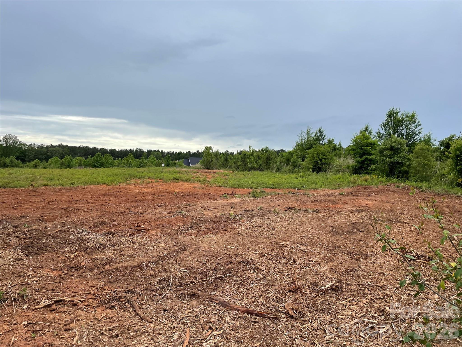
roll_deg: -1.8
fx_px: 347
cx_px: 231
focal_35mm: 26
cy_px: 174
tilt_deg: -0.8
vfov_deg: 53.1
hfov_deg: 67.3
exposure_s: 1/1770
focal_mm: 4.2
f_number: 1.6
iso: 32
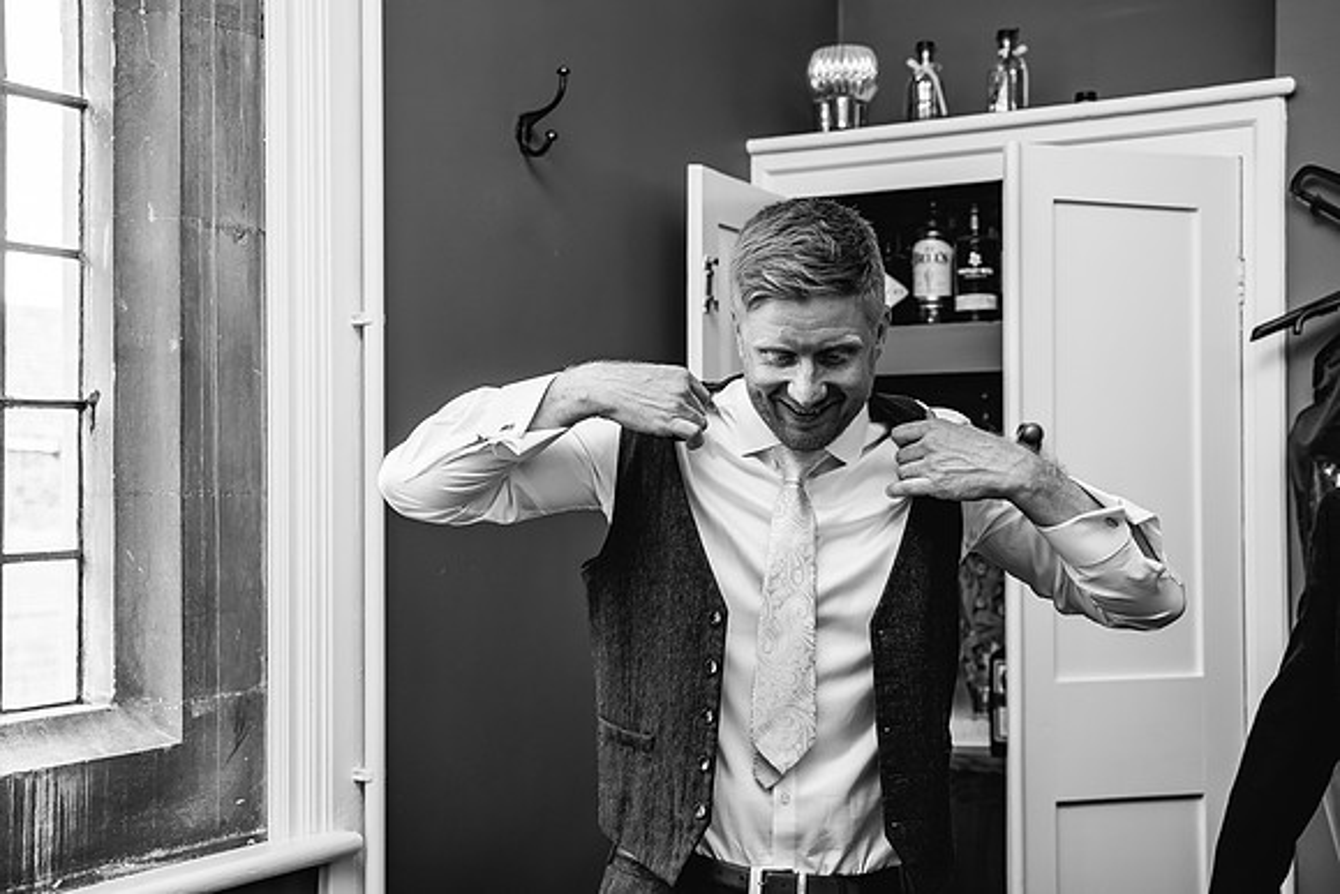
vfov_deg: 27.6
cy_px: 447
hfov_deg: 40.4
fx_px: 1820
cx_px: 670
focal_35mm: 49
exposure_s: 1/160
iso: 640
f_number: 4
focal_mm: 48
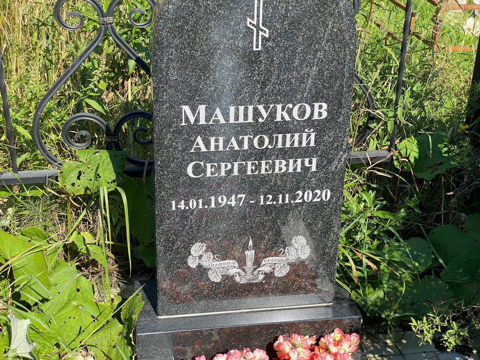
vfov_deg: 28.0
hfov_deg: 36.8
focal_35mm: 52
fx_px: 721
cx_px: 240
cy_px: 180
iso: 20
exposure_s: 1/749
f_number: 2
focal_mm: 6
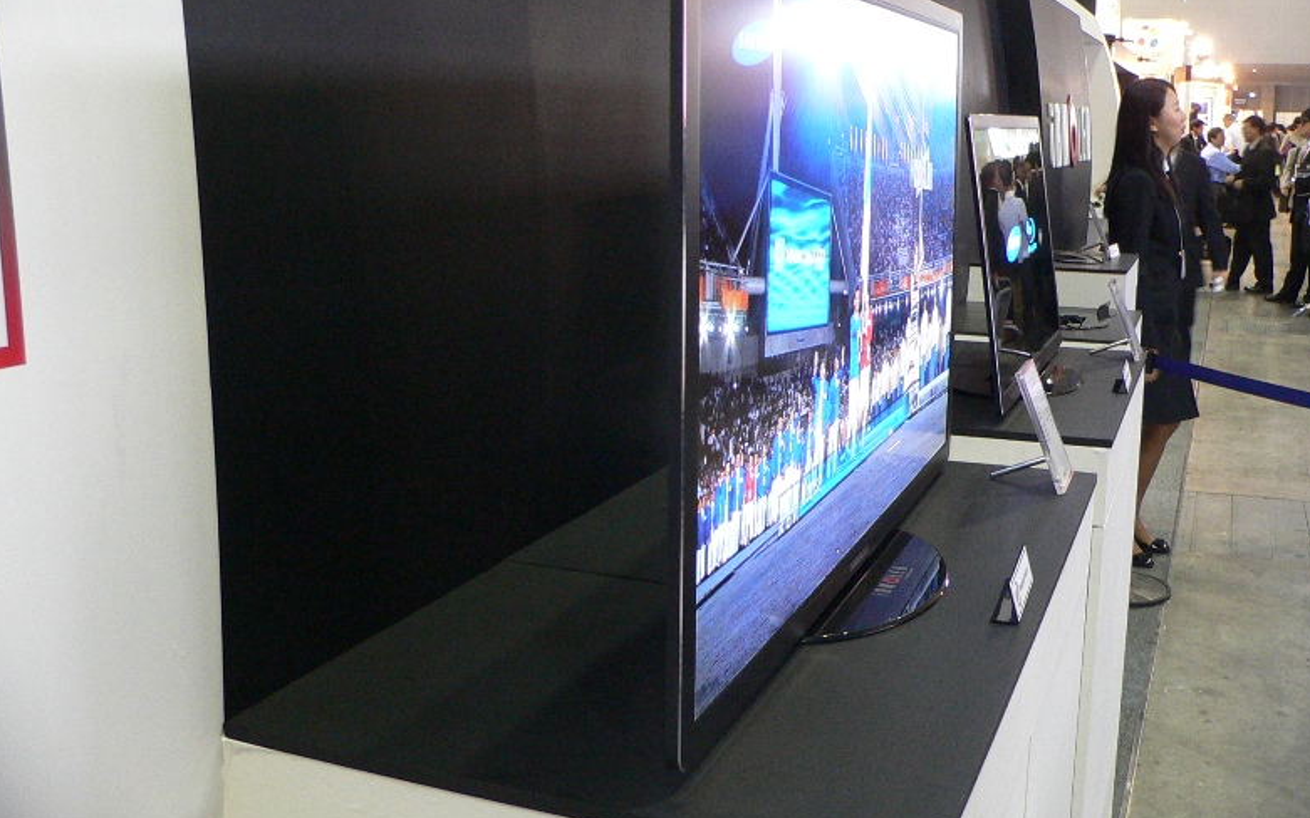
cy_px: 324
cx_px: 663
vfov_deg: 33.5
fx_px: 1357
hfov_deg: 51.5
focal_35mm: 38
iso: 200
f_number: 2.8
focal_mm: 4.6
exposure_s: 1/10
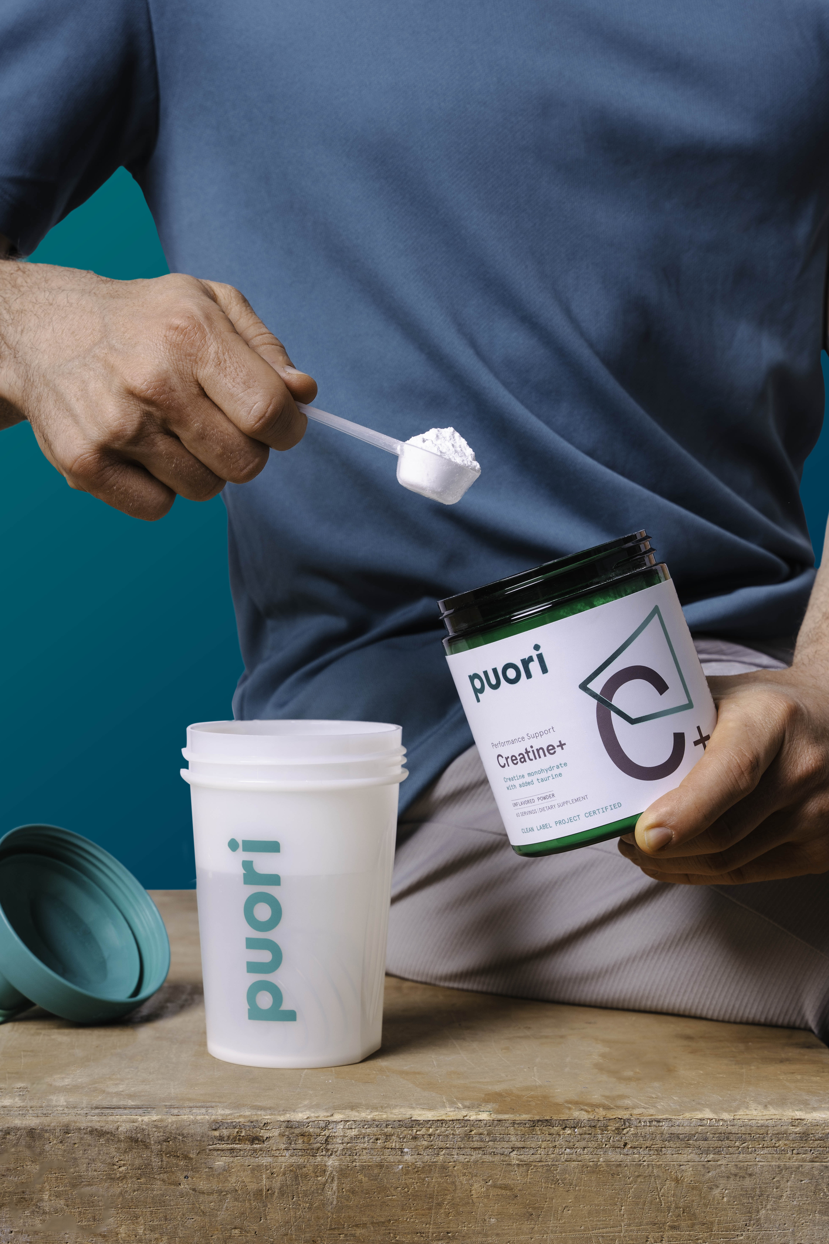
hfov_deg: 30.3
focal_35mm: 44
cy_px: 622
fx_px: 1530
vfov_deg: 44.2
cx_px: 414
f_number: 8
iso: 125
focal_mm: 44.3
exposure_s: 1/250
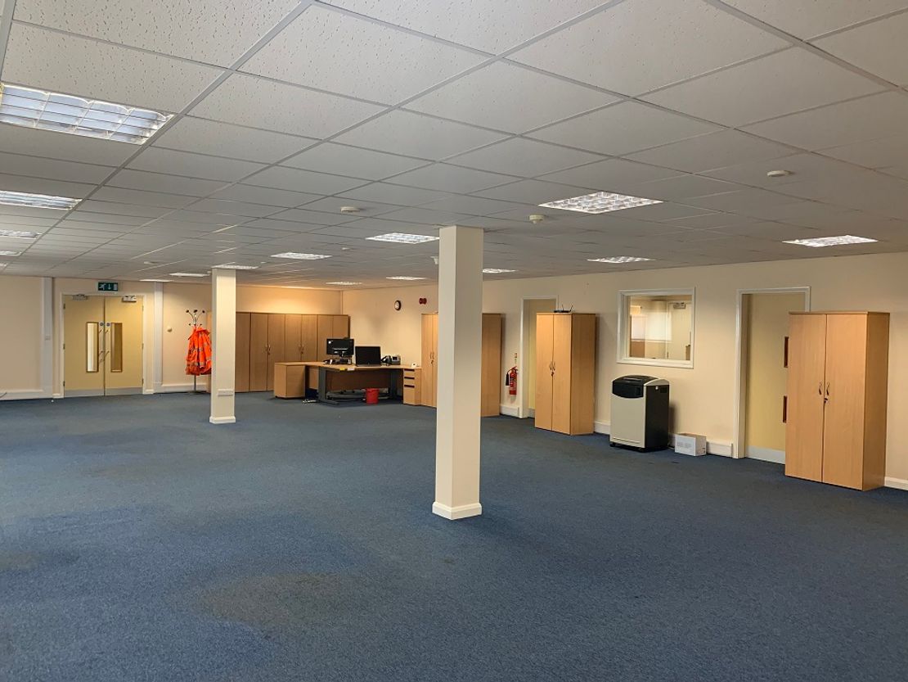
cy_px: 341
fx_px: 682
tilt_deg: -2.2
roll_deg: -1.8
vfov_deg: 53.1
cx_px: 454
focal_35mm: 26
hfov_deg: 67.3
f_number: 1.8
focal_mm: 4.25
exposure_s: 1/50
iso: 100
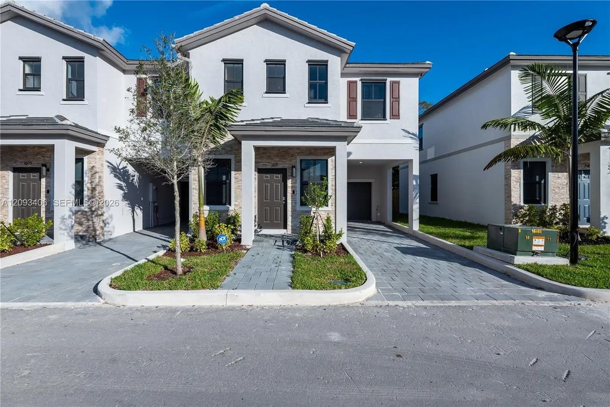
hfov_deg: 96.7
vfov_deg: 73.8
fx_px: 271
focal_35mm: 16
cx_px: 305
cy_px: 204
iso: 250
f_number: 9
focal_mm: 16
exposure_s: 1/1000
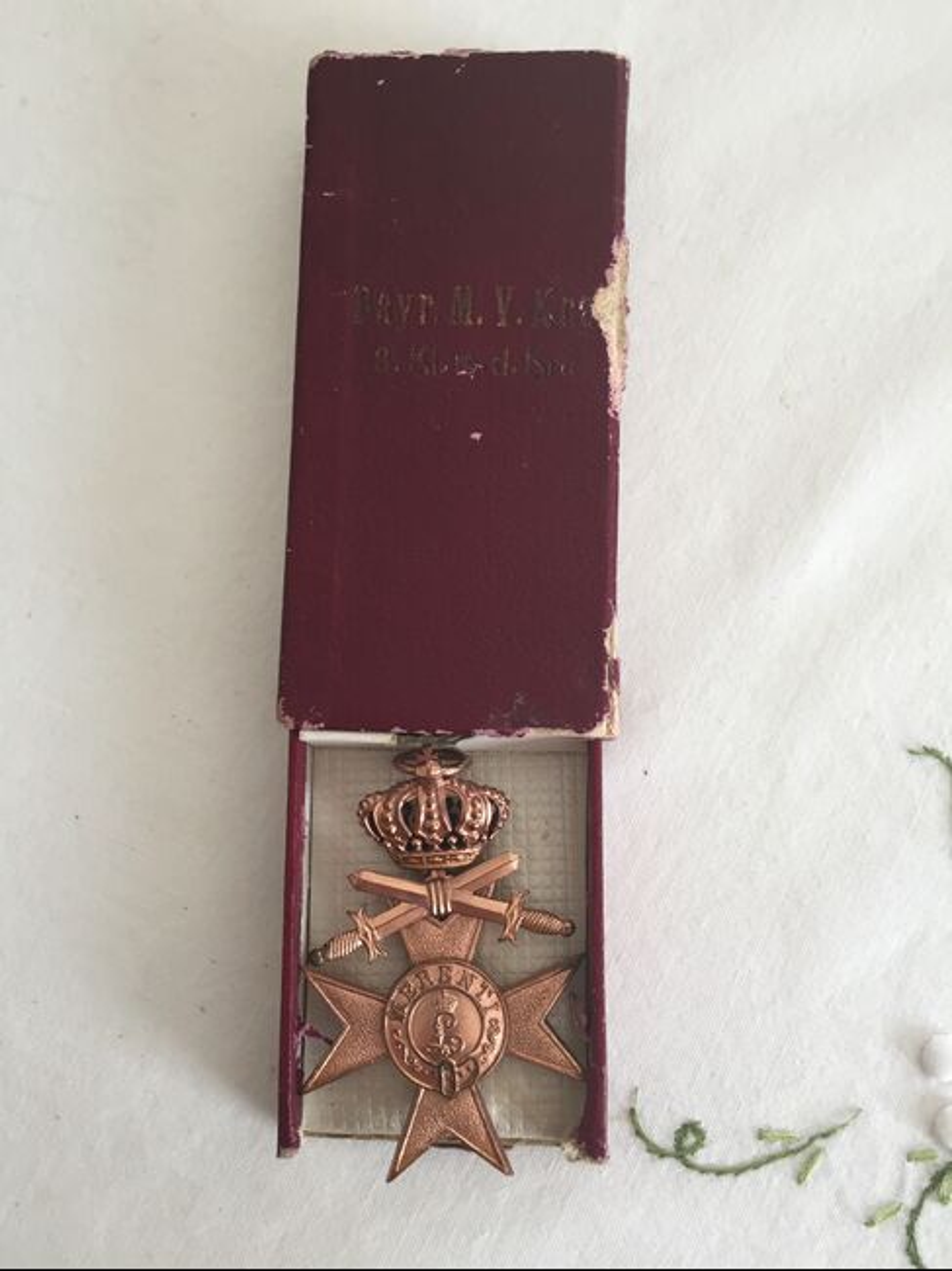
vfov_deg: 61.7
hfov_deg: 48.2
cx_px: 476
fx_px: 1064
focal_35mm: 29
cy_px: 636
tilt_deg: -79.1
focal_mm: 4.15
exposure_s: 1/33
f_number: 2.2
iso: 32
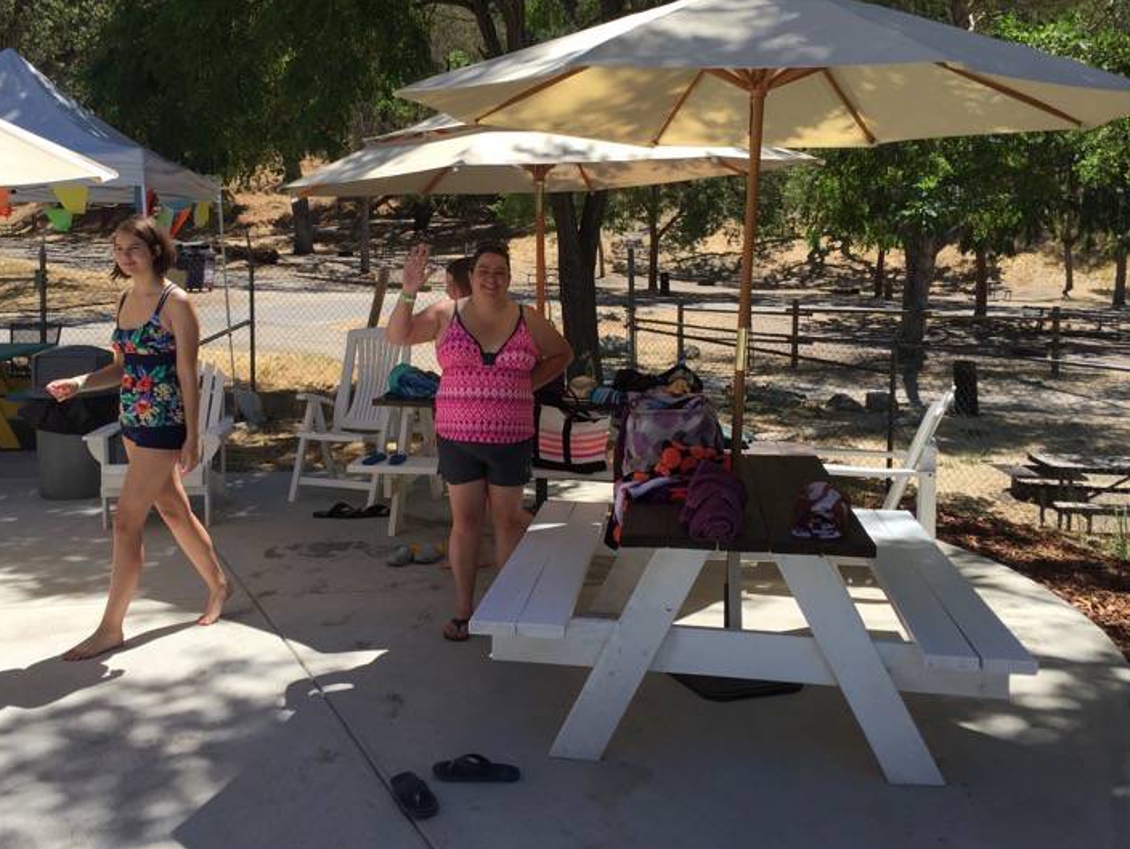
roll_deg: +0.3
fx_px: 1143
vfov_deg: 40.6
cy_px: 355
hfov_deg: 52.5
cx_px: 494
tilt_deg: -2.1
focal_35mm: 35
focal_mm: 4.15
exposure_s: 1/1464
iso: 32
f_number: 2.2
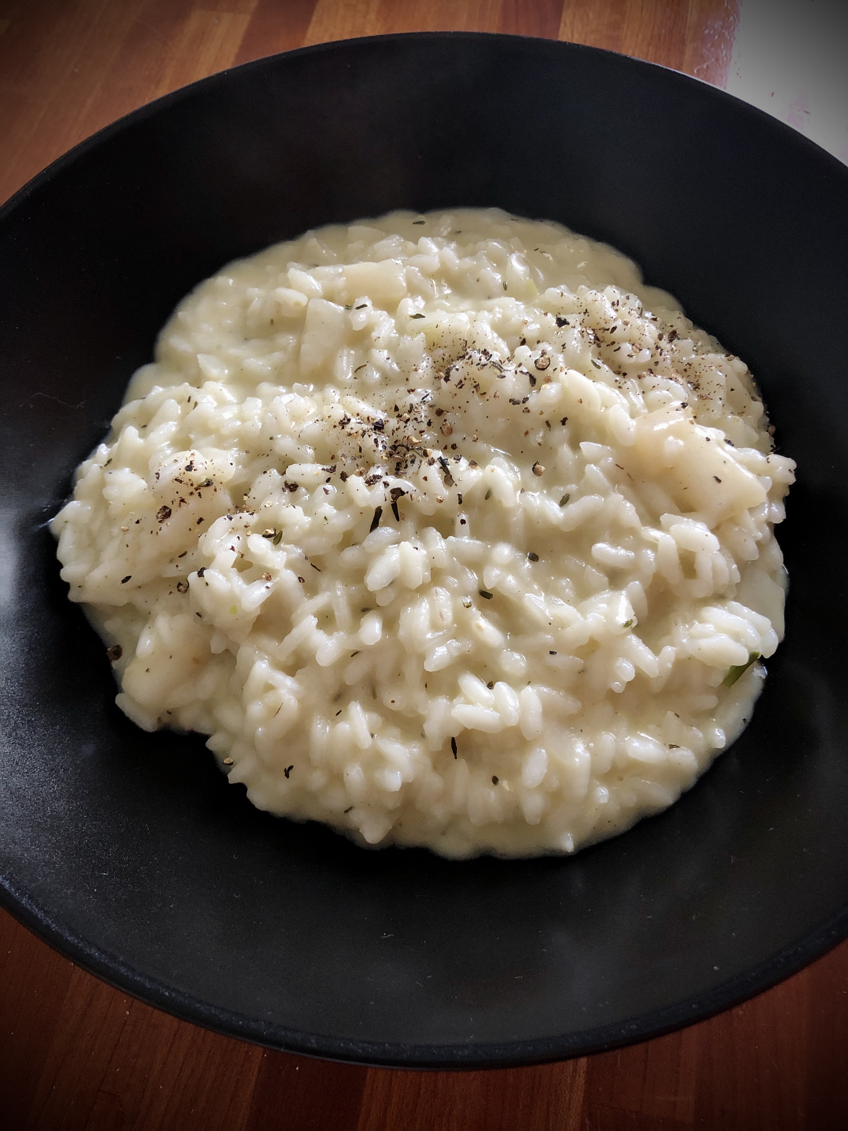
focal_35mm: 28
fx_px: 915
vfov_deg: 63.4
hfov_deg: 49.7
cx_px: 424
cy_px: 566
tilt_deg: -63.6
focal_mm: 4
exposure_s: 1/9
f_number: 1.8
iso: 100
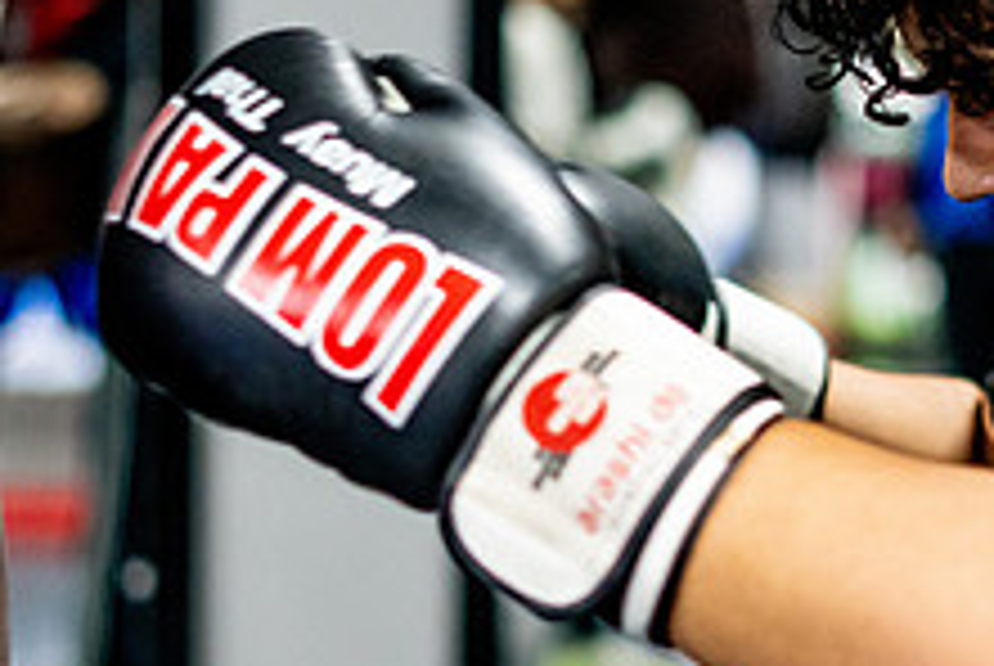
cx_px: 513
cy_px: 416
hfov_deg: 15.6
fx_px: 3622
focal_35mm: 131
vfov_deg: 10.5
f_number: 1.8
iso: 5000
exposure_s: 1/500
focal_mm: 50
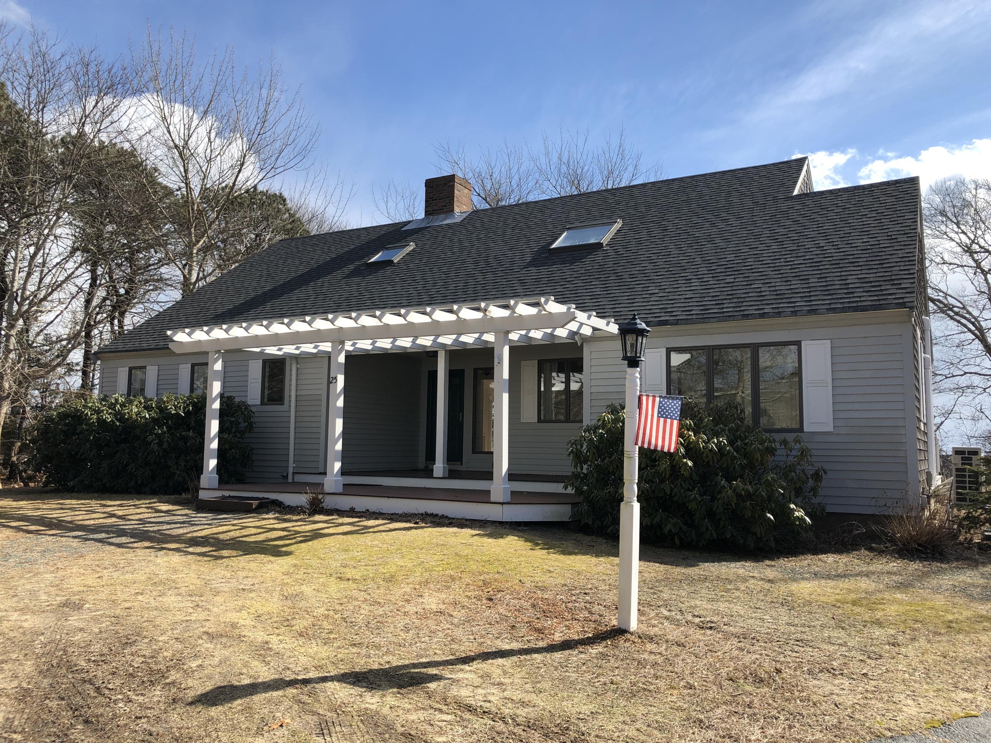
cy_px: 372
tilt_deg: +4.3
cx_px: 496
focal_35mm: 28
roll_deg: -2.1
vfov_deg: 49.7
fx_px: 802
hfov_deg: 63.4
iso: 20
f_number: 1.8
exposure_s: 1/1600
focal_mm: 3.99
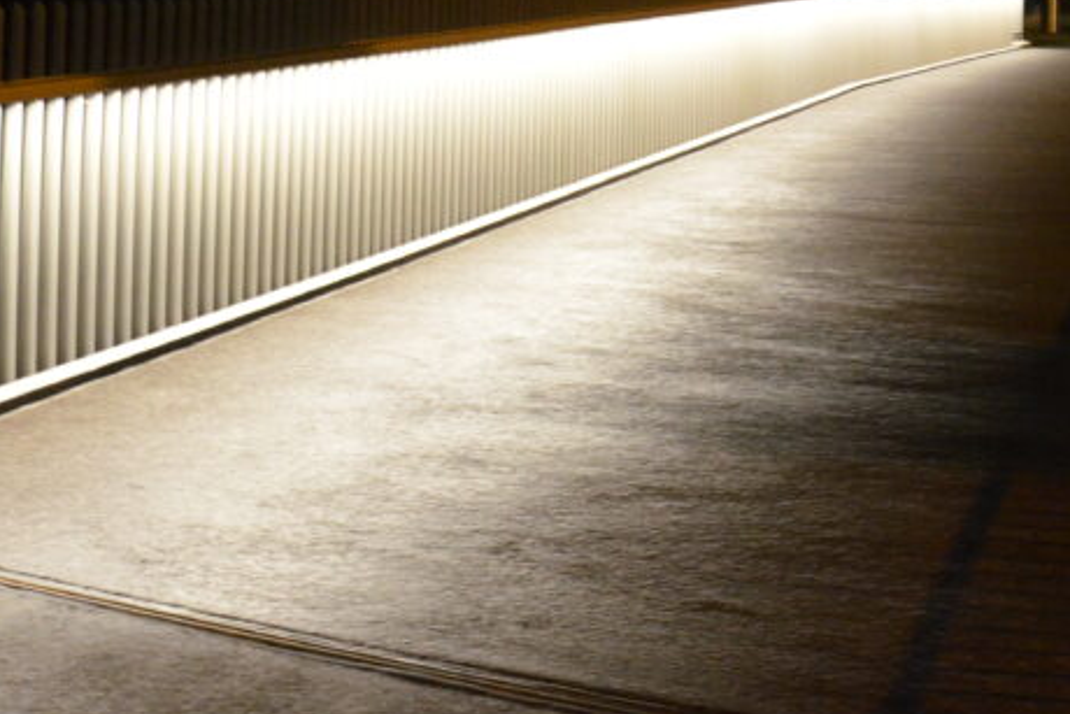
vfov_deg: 21.7
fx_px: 1784
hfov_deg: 32.5
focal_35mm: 60
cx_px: 219
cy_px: -26
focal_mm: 18
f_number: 3.5
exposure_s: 1/10
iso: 3200
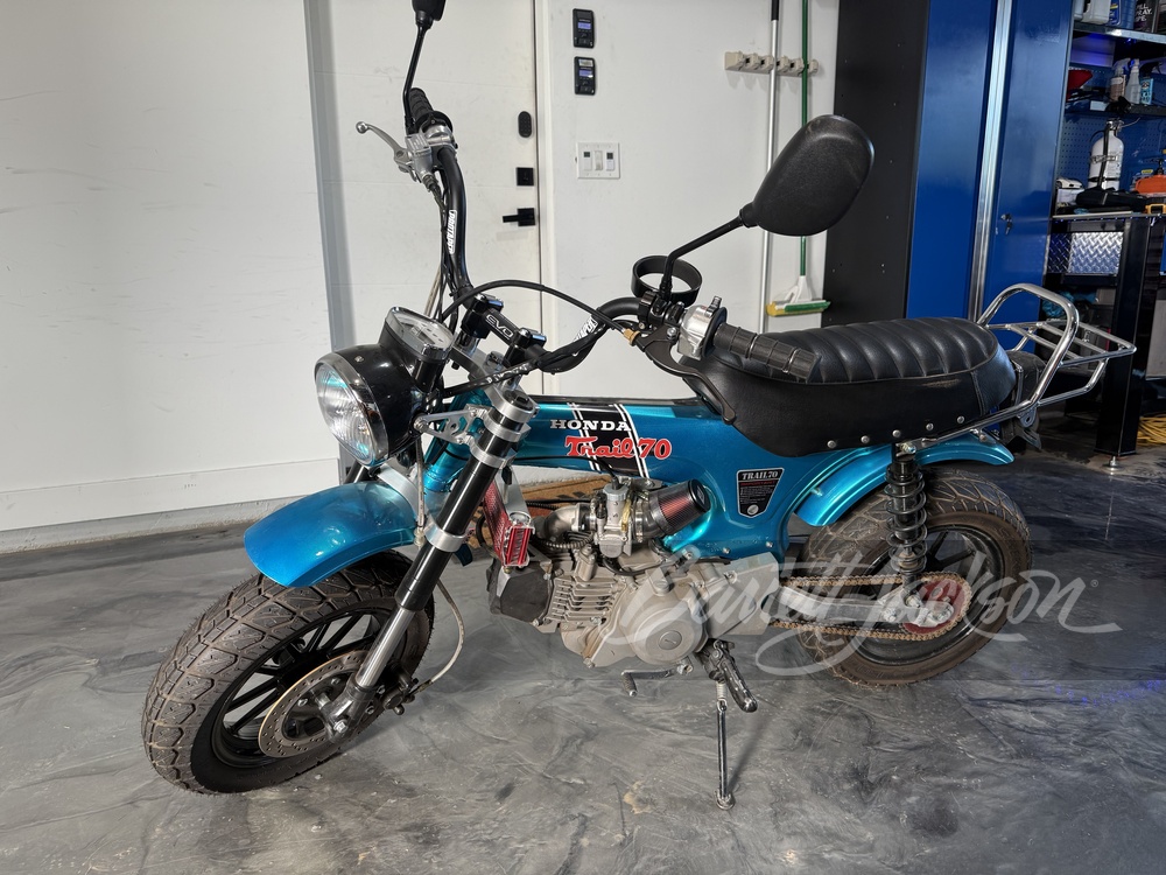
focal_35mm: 24
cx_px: 583
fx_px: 808
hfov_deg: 71.6
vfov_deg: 56.8
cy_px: 438
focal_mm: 6.76
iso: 125
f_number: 1.78
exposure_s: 1/120
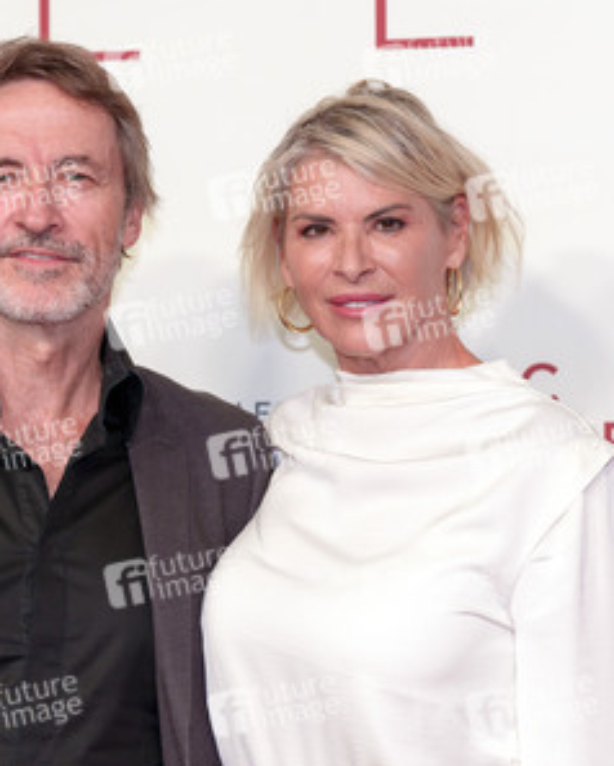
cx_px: 203
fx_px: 3563
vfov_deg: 12.3
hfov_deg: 9.8
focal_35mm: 157
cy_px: 365
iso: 320
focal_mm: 105
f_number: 4
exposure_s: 1/250
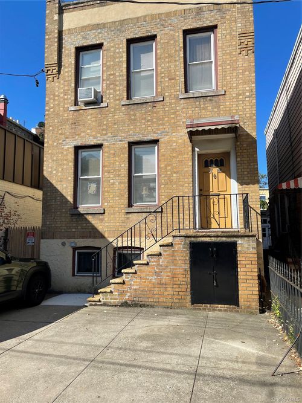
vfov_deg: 69.4
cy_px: 202
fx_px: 291
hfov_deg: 54.9
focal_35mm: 25
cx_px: 151
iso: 32
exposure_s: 1/3448
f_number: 1.6
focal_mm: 5.1
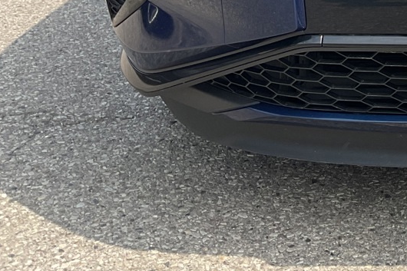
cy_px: -140
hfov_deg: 22.2
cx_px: 534
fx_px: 927
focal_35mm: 82
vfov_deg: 15.3
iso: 16
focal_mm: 3
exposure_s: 1/1055
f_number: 1.8
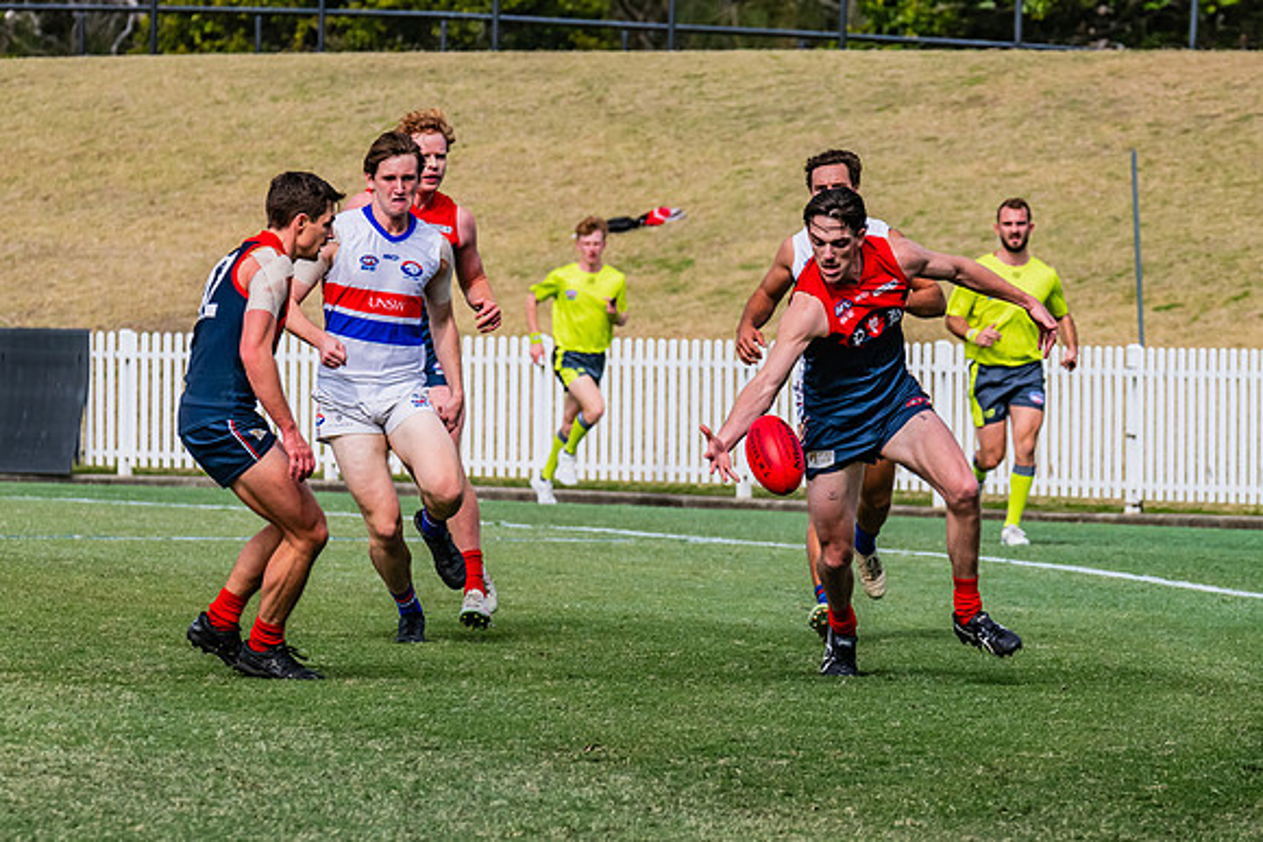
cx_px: 785
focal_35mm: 385
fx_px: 13513
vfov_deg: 3.6
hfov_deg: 5.4
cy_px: 468
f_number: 9
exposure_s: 1/2000
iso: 800
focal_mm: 270
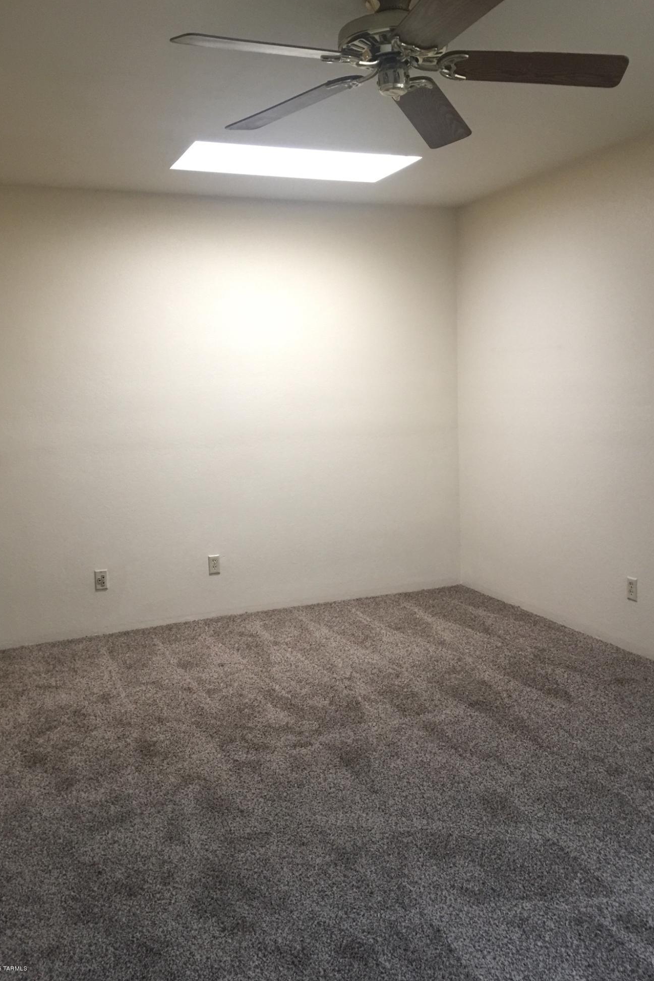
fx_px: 845
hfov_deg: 42.3
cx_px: 358
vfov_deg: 60.3
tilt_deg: -7.0
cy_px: 496
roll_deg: +1.8
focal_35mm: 31
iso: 125
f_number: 2.2
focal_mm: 4.15
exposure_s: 1/15
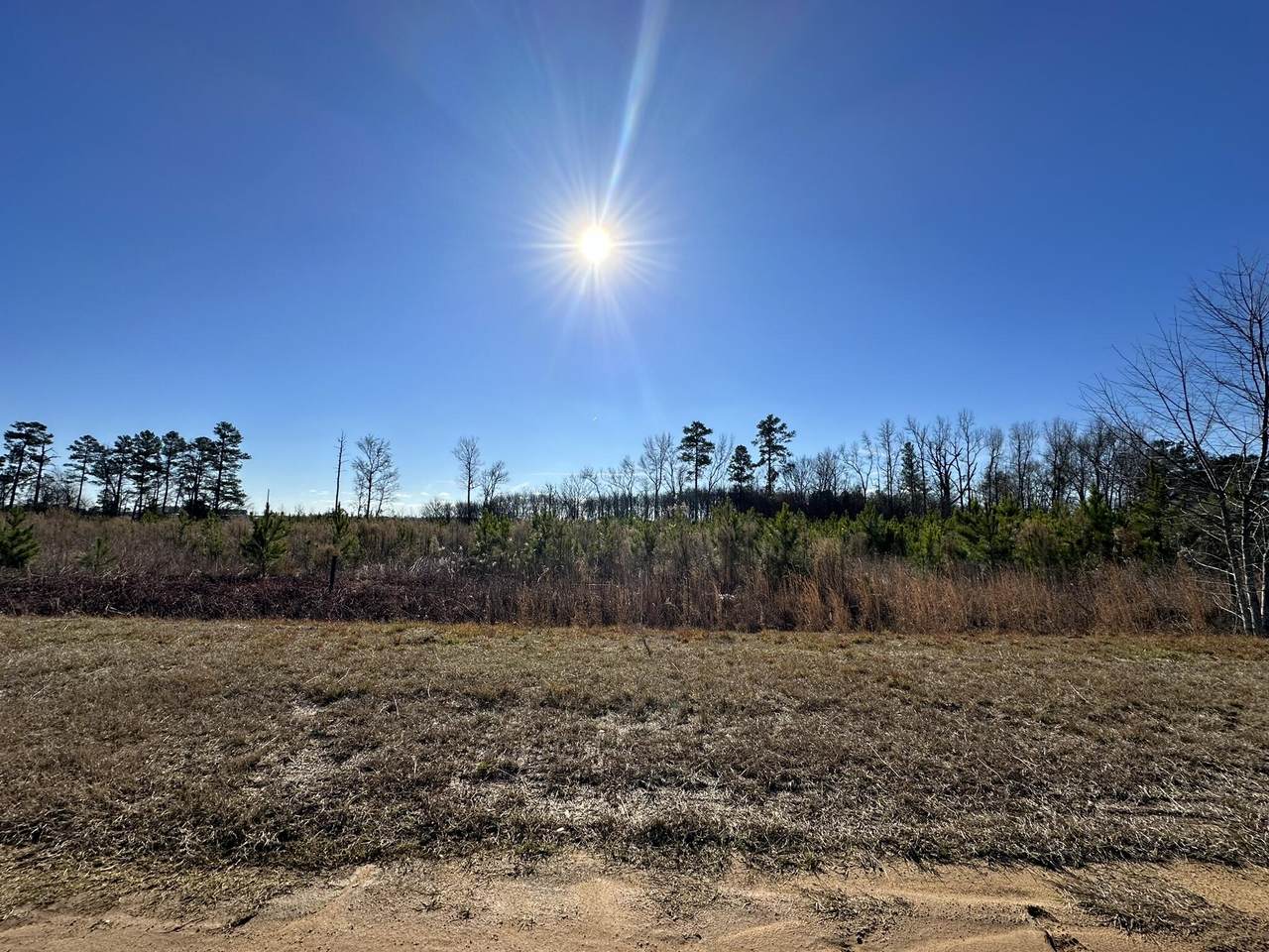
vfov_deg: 85.7
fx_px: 513
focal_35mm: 14
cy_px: 476
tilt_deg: +5.6
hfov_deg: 102.1
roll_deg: -1.4
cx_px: 634
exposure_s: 1/4000
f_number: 2.2
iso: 50
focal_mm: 2.22
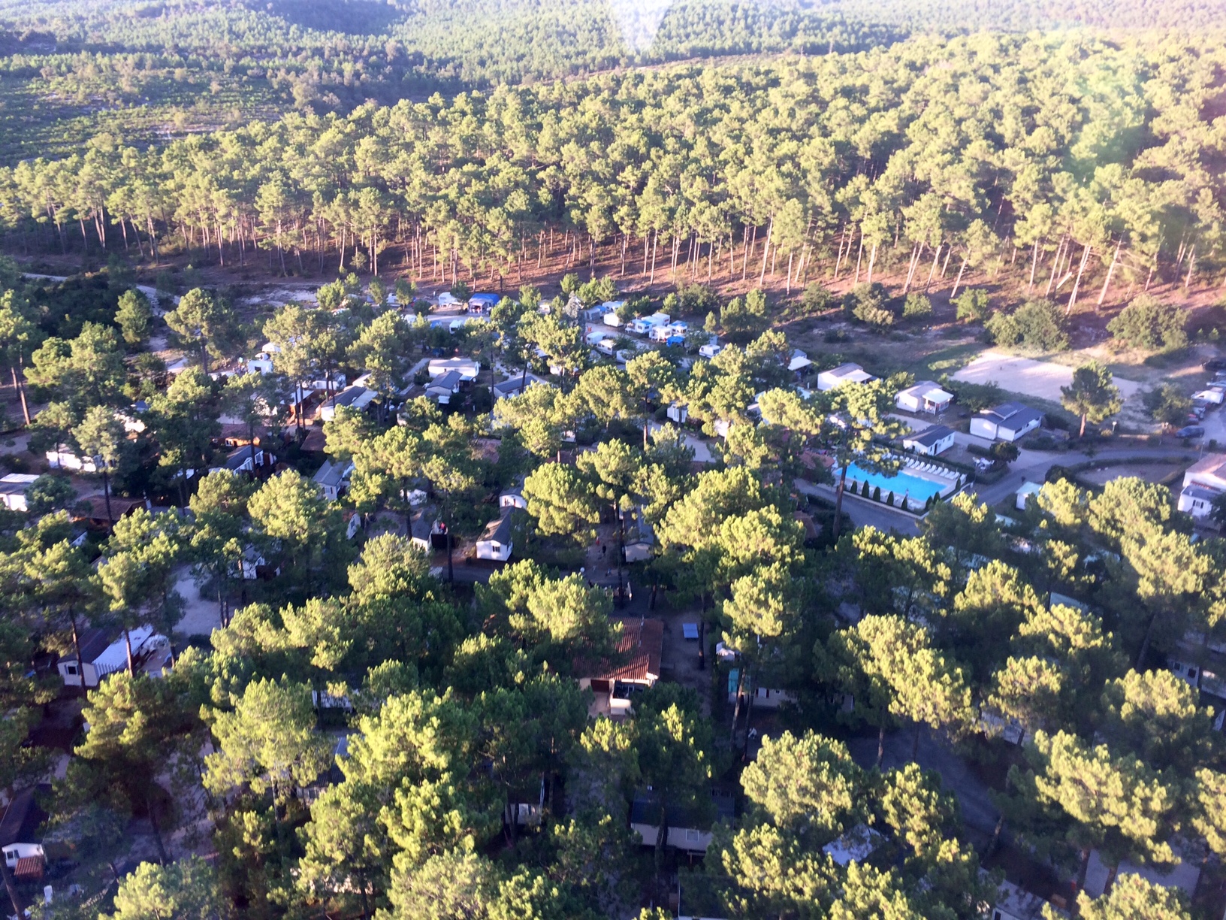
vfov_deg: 48.2
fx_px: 1027
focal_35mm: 29
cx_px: 613
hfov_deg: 61.7
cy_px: 460
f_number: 2.2
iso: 32
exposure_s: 1/143
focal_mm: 4.15
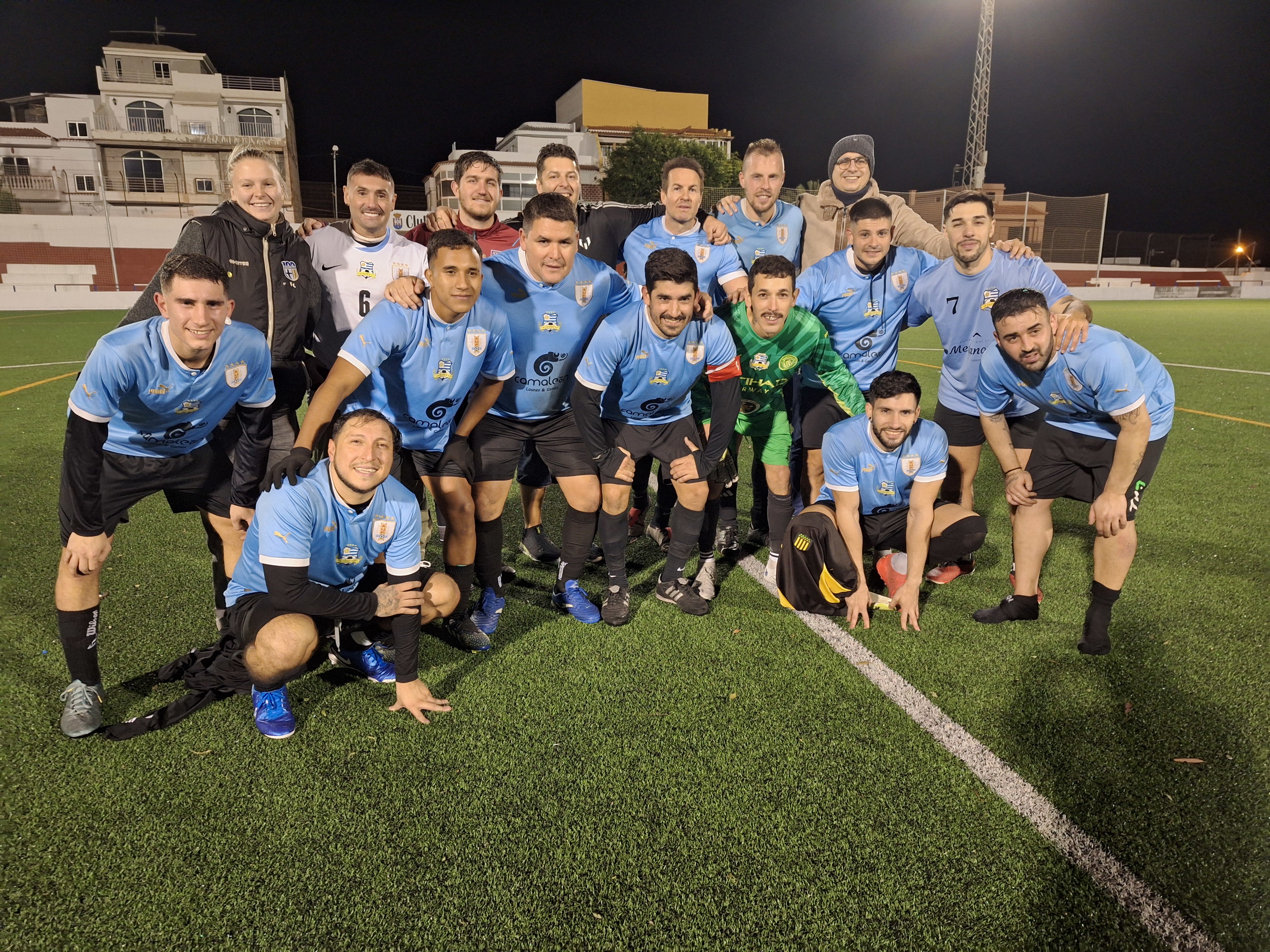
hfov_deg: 73.9
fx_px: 844
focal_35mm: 23
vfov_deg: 58.9
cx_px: 635
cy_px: 476
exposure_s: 1/25
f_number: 1.8
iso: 320
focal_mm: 5.54
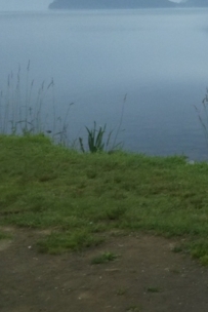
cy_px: 33
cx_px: 342
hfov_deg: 15.0
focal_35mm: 82
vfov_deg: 24.1
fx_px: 710
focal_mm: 4
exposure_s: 1/177
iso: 25
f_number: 2.2
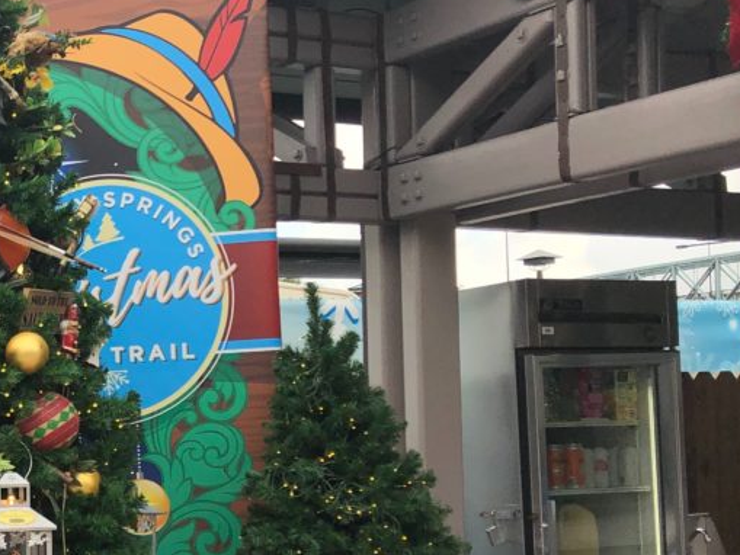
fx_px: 1411
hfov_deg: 27.0
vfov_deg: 22.0
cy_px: 445
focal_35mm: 66
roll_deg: +0.5
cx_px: -73
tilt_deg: -1.0
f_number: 1.8
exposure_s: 1/1473
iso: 20
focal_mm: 3.99
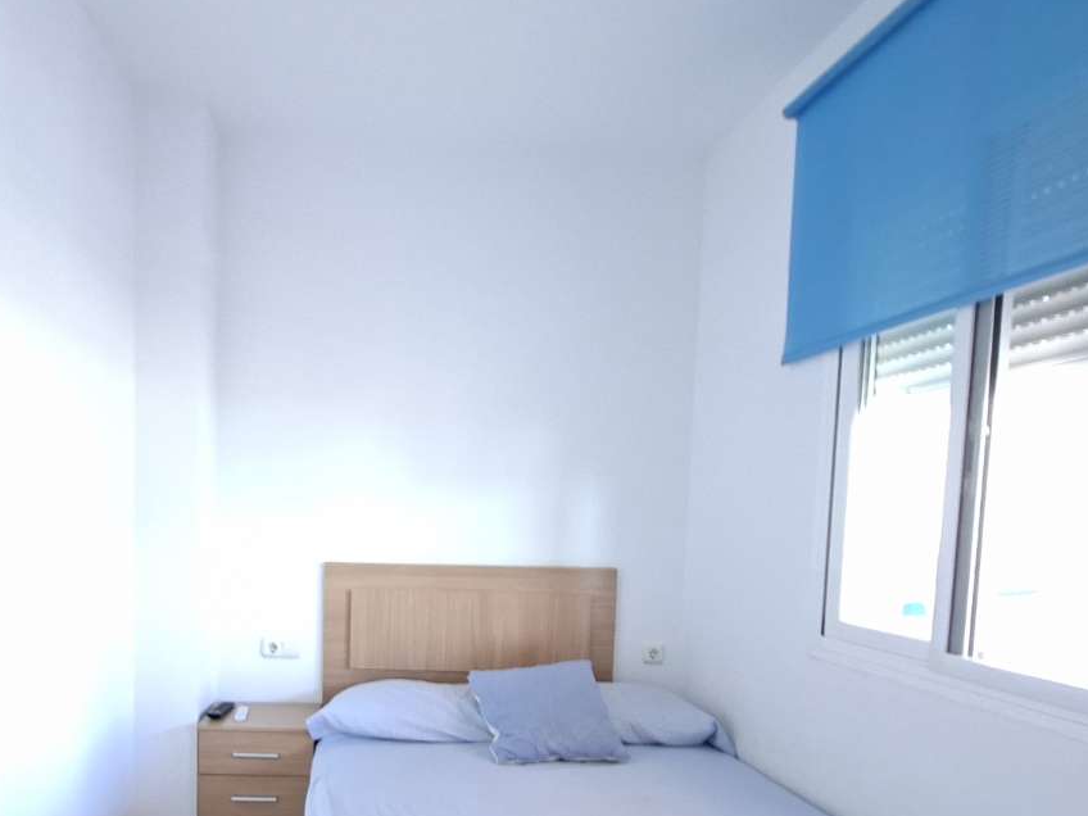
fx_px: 723
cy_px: 572
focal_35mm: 23
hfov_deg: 72.0
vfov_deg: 57.0
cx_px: 372
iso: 160
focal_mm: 1.74
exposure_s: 1/24
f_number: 2.2
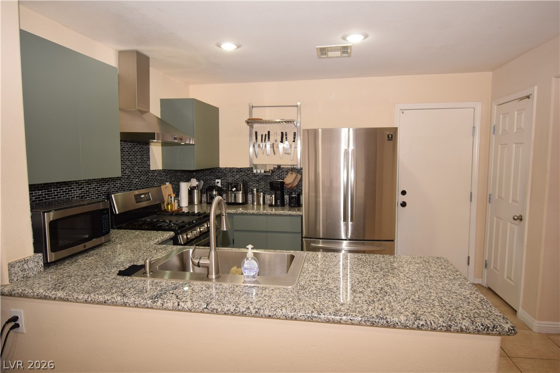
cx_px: 280
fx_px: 327
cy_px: 186
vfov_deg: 59.5
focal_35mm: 21
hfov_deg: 81.2
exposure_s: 1/25
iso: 400
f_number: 5
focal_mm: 14
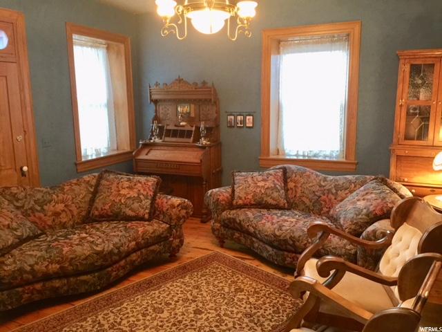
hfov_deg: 61.7
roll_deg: +0.9
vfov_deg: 48.2
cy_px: 166
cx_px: 221
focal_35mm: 29
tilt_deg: -10.1
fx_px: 370
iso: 125
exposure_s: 1/15
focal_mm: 4.15
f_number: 2.2
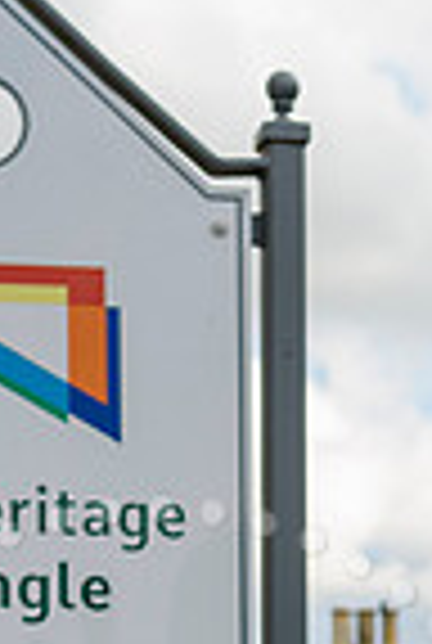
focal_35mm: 179
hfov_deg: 7.7
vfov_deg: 11.1
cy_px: 914
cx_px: 153
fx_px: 3206
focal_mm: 38
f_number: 5
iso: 100
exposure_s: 1/250
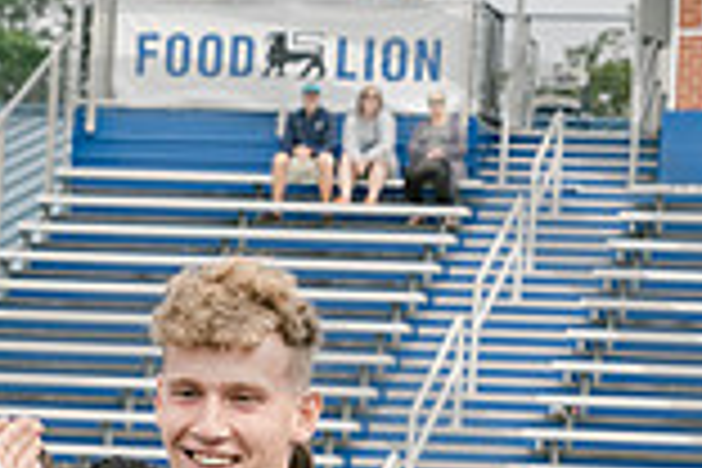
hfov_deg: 8.9
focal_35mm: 231
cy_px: 749
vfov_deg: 5.9
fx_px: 4504
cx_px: 140
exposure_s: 1/500
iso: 400
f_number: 5.6
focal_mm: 62
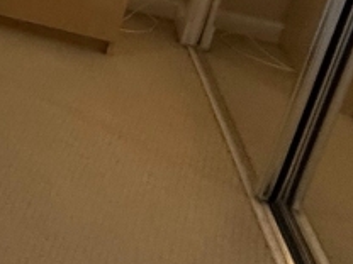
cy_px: -146
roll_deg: -1.2
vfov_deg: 18.6
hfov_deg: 17.2
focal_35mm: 69
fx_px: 704
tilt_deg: -16.8
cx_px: -404
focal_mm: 2.22
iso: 500
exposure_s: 1/100
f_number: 2.2
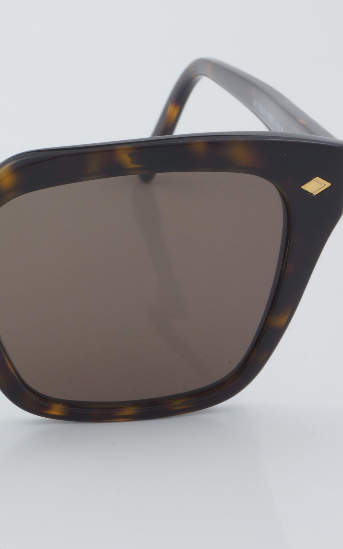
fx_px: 2047
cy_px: 254
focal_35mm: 137
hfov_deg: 9.4
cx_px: -85
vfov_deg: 15.3
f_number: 32
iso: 100
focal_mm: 55
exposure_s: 1/4
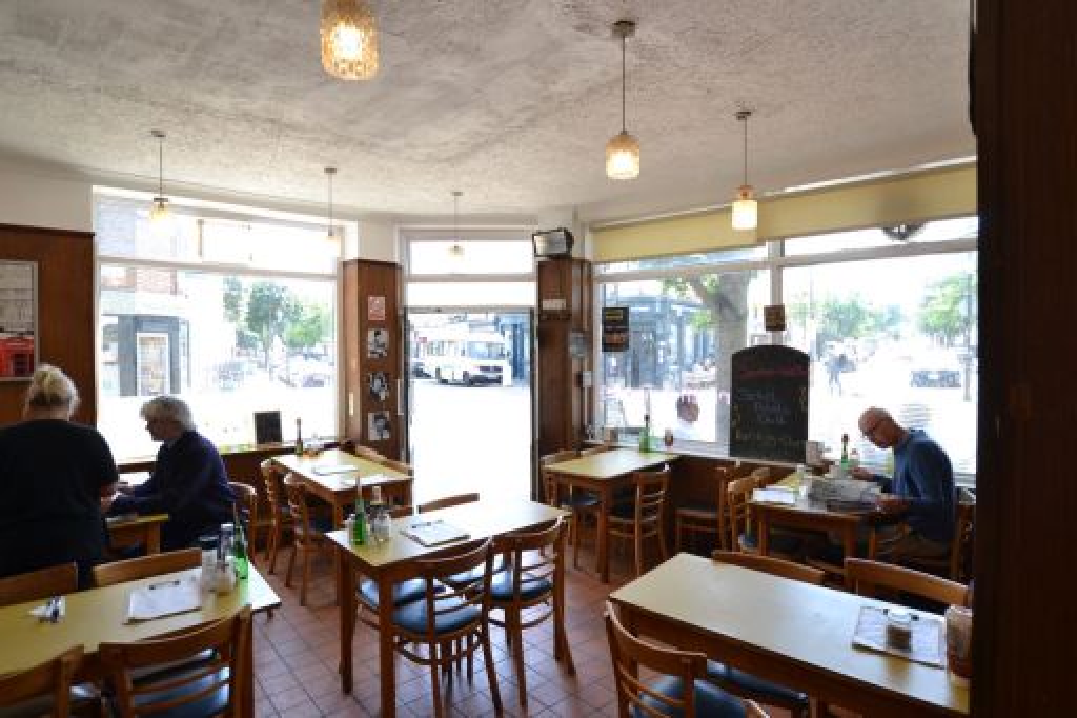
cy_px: 359
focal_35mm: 20
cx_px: 538
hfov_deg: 85.4
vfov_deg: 63.2
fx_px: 583
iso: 400
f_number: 4
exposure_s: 1/160
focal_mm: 13
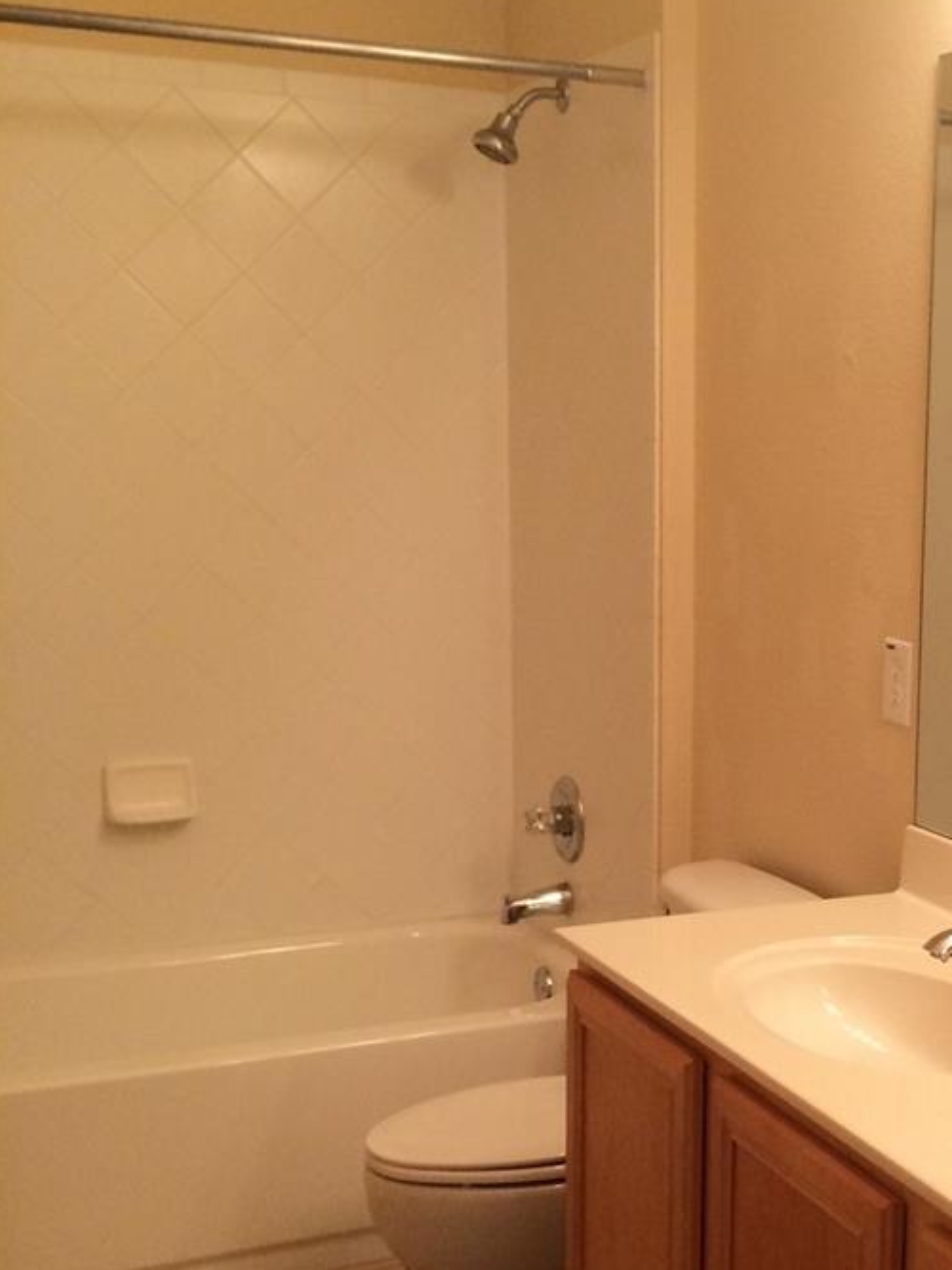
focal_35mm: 54
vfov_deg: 35.4
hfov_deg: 26.2
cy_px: 786
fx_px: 1981
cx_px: 849
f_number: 2.2
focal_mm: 4.12
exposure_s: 1/30
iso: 100
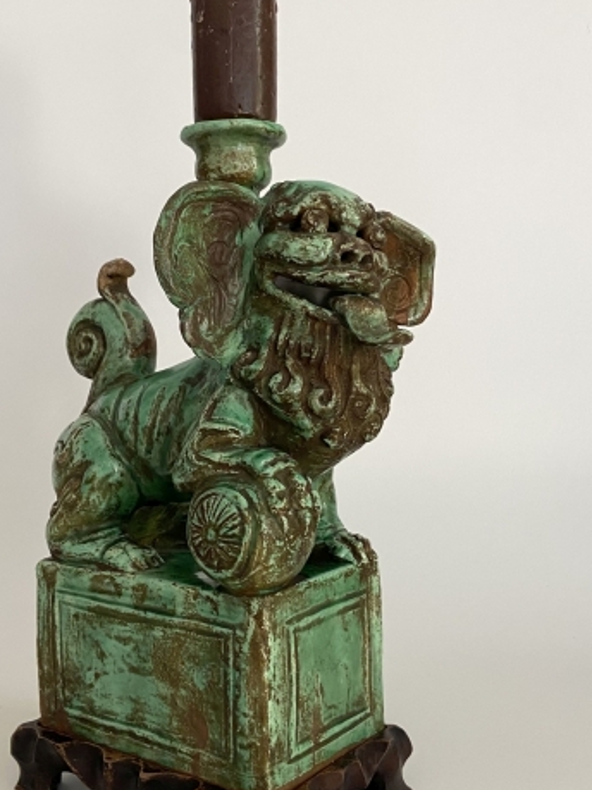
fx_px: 776
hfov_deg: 41.6
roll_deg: +0.3
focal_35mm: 34
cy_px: 420
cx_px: 237
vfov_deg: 53.9
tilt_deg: -1.4
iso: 125
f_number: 1.8
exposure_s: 1/65
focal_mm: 4.25
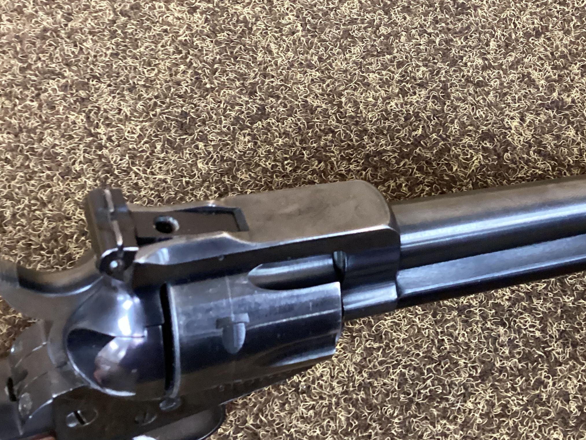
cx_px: 431
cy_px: 184
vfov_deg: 29.1
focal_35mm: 50
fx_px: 846
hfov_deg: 37.4
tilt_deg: -65.5
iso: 500
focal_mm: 3.3
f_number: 2.4
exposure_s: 1/30
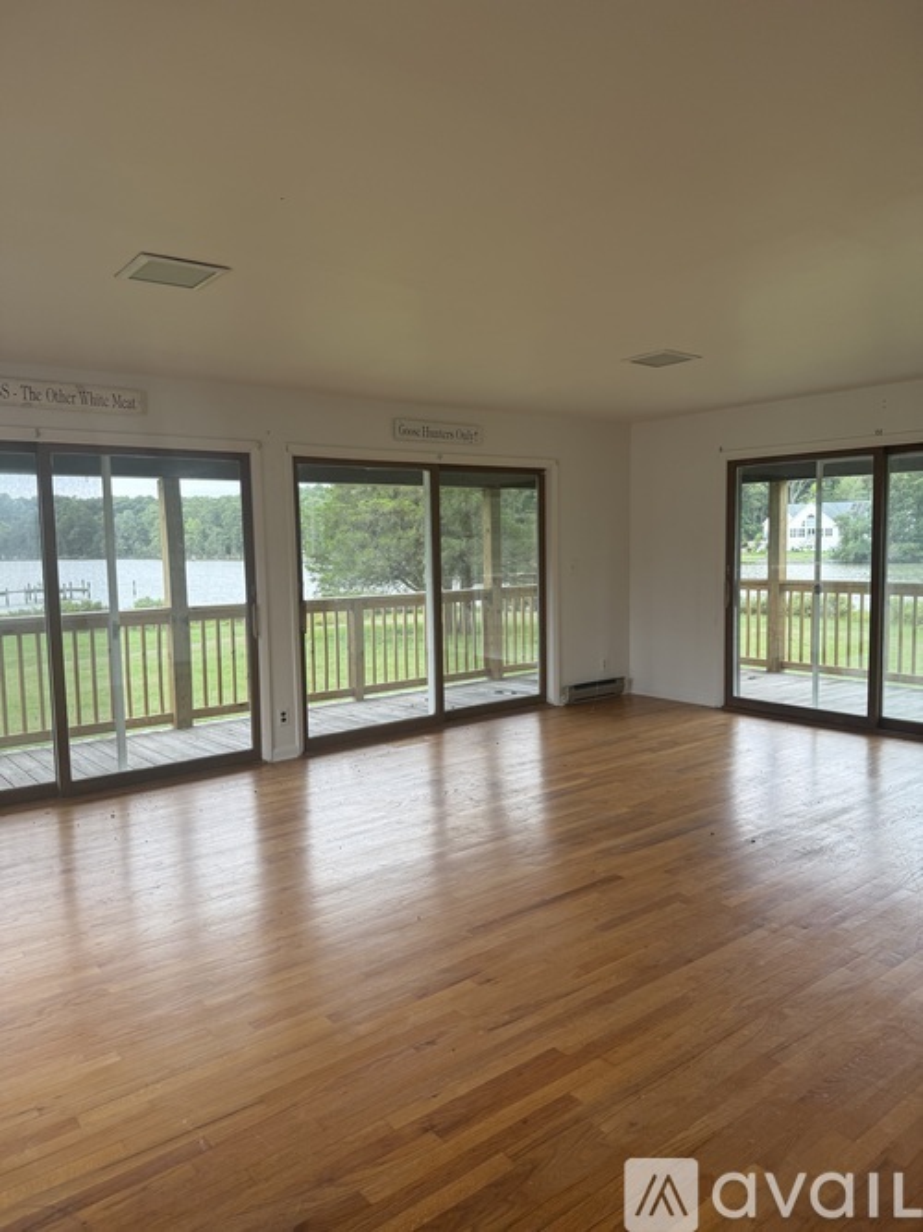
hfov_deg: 56.8
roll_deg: +0.6
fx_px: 854
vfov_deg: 71.6
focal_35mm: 24
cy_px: 616
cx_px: 462
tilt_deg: -5.0
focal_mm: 6.76
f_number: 1.78
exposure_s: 1/228
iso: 100
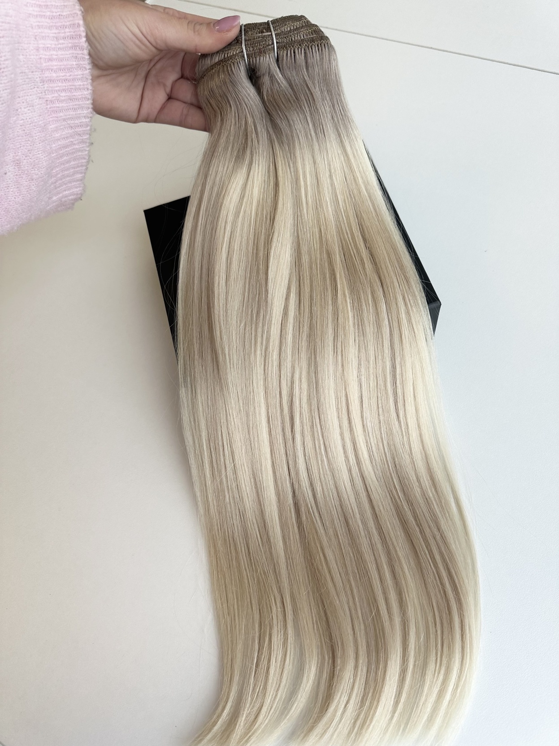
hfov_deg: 56.8
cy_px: 373
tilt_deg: -63.9
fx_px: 517
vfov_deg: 71.6
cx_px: 280
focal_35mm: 24
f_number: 1.78
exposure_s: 1/113
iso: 50
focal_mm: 6.86
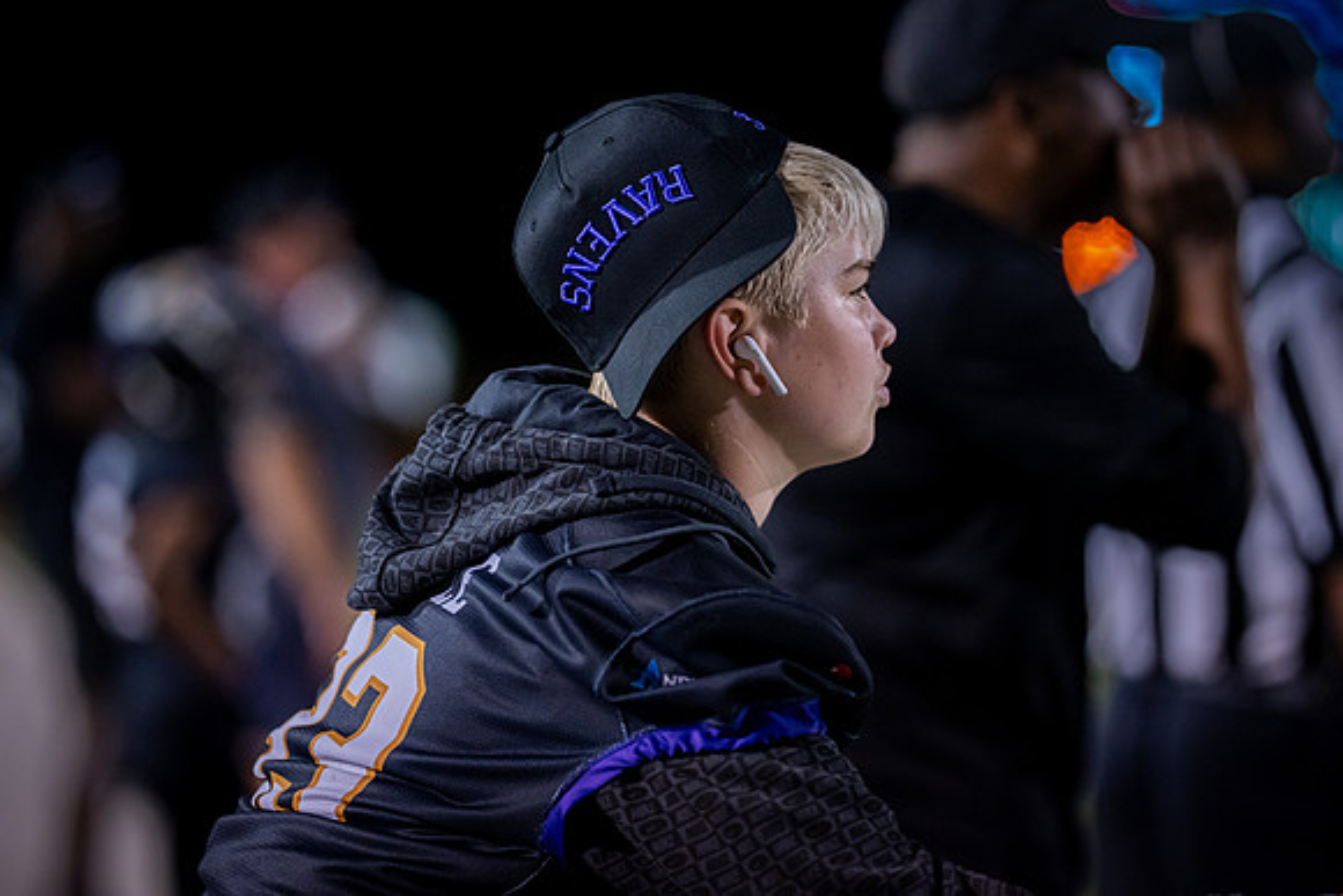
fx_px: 6218
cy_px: 455
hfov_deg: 12.3
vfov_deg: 8.2
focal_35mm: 167
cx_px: 662
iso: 2000
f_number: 1.8
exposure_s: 1/1250
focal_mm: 135
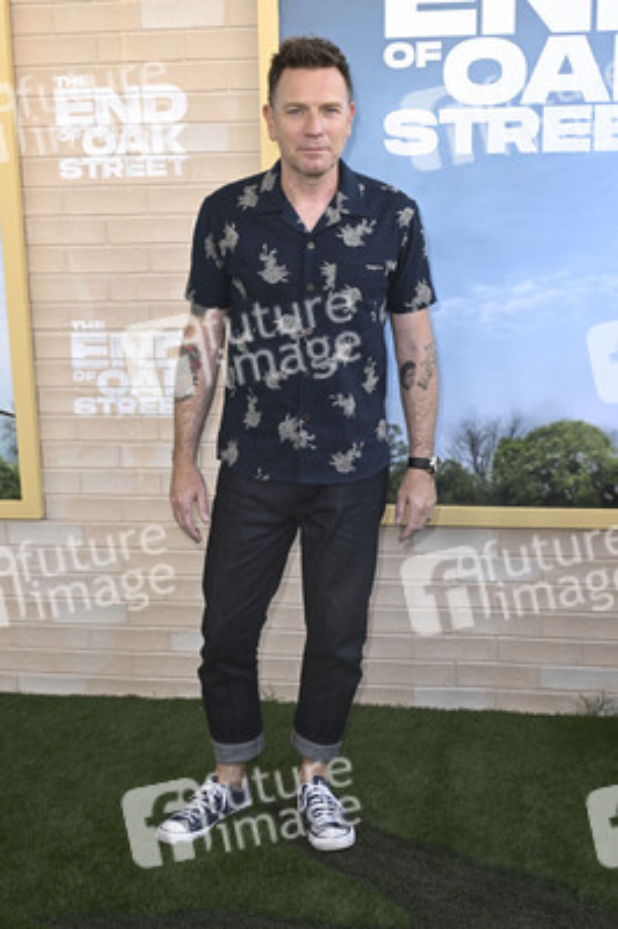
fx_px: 1109
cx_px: 309
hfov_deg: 31.1
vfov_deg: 45.5
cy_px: 464
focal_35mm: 43
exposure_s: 1/250
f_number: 6.3
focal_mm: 43
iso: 640
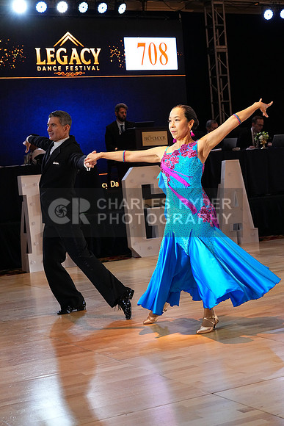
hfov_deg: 20.6
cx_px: 142
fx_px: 780
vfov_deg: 30.5
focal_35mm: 66
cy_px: 213
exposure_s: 1/200
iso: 5000
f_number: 6.3
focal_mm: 66
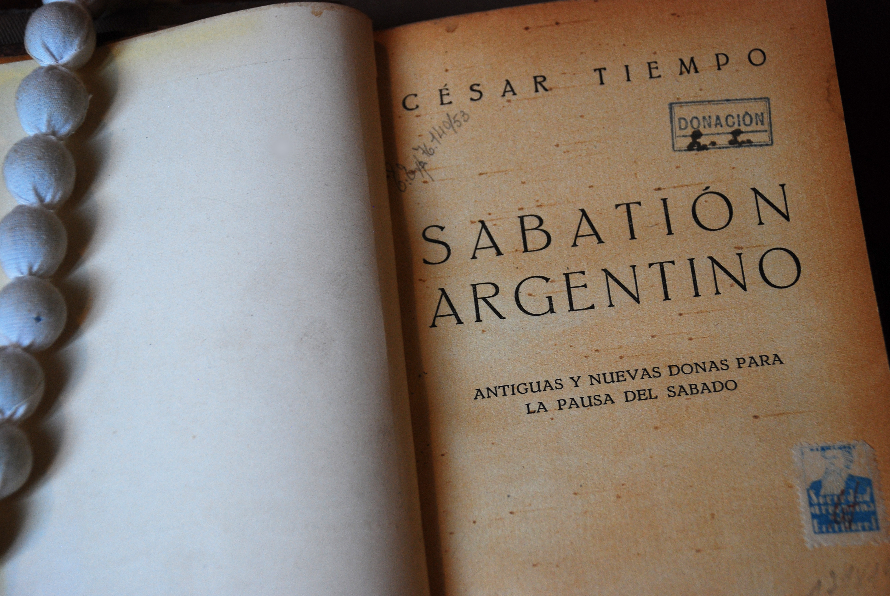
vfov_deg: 14.7
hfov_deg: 21.9
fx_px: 2302
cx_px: 445
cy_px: 298
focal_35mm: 93
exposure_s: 1/90
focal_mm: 62
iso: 360
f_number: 5.3
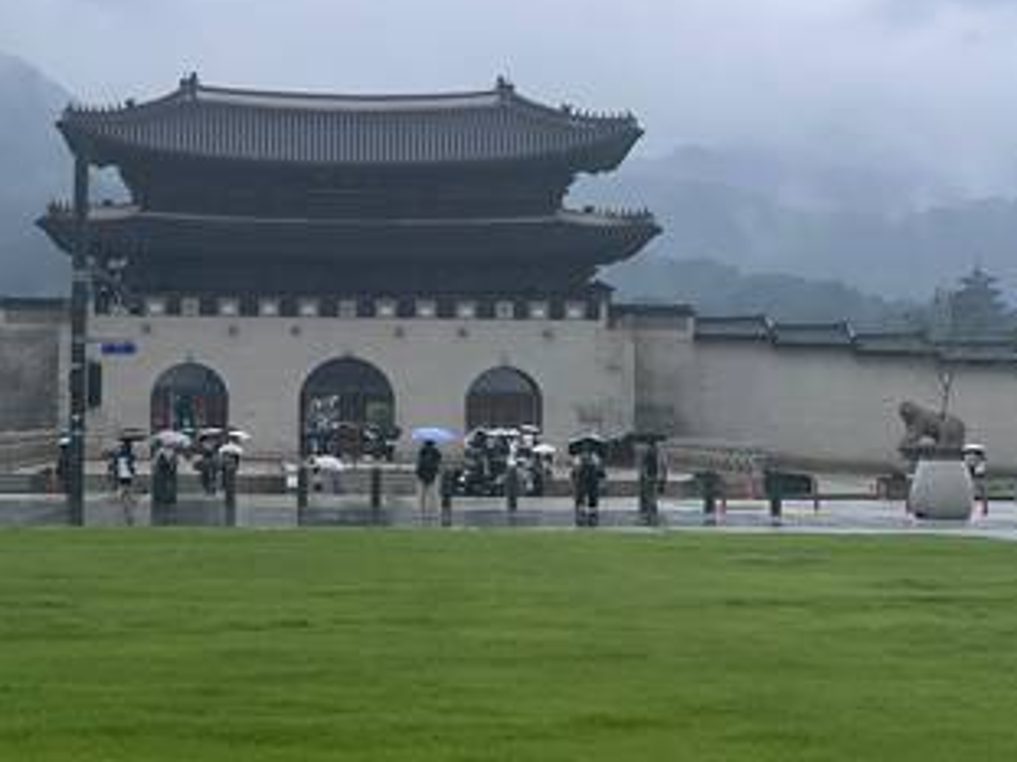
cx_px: 307
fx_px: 3495
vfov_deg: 12.4
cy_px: 252
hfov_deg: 16.5
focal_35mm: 119
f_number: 2.8
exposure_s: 1/469
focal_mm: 9
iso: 32
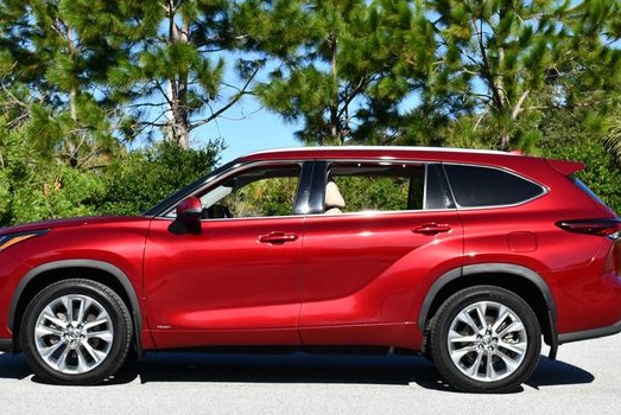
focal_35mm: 71
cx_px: 290
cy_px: 190
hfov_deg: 28.4
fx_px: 1226
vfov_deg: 19.2
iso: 125
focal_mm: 29
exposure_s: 1/250
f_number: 8
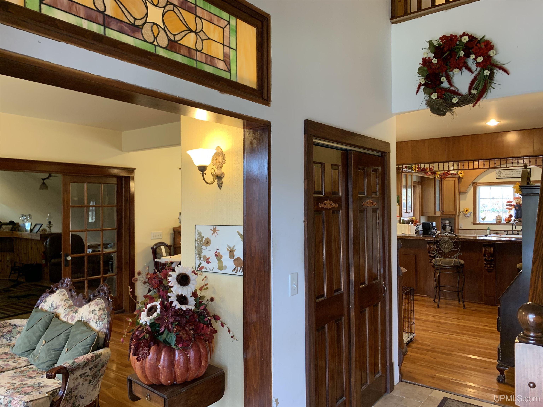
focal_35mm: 26
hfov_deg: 67.3
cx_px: 272
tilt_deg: +0.3
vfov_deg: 53.1
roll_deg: -0.1
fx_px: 408
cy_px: 204
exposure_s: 1/60
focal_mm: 4.25
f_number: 1.8
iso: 160
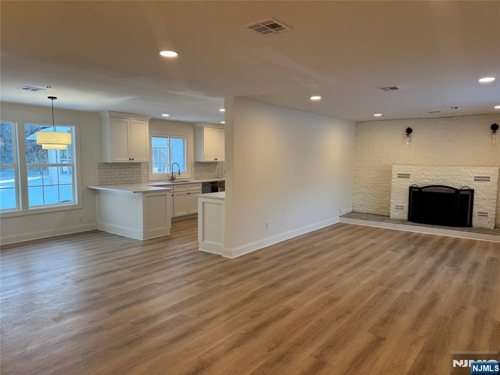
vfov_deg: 56.8
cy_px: 188
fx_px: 347
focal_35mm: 24
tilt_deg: -6.4
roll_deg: -0.2
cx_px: 250
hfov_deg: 71.6
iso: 64
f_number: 1.78
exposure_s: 1/120
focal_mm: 6.76
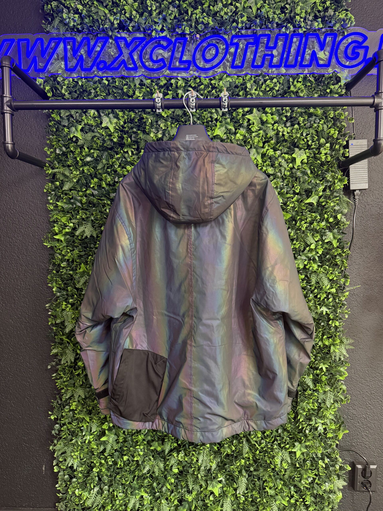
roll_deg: +0.6
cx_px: 192
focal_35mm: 24
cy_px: 256
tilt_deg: -3.9
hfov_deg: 56.8
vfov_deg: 71.6
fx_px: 354
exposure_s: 1/51
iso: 500
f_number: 1.78
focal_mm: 6.76
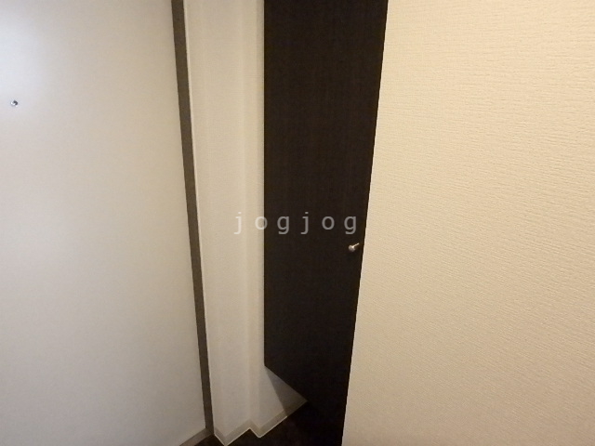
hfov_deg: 79.0
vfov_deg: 63.4
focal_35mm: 21
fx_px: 361
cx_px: 298
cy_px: 223
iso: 3200
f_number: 3.5
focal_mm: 3.7
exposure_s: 1/125
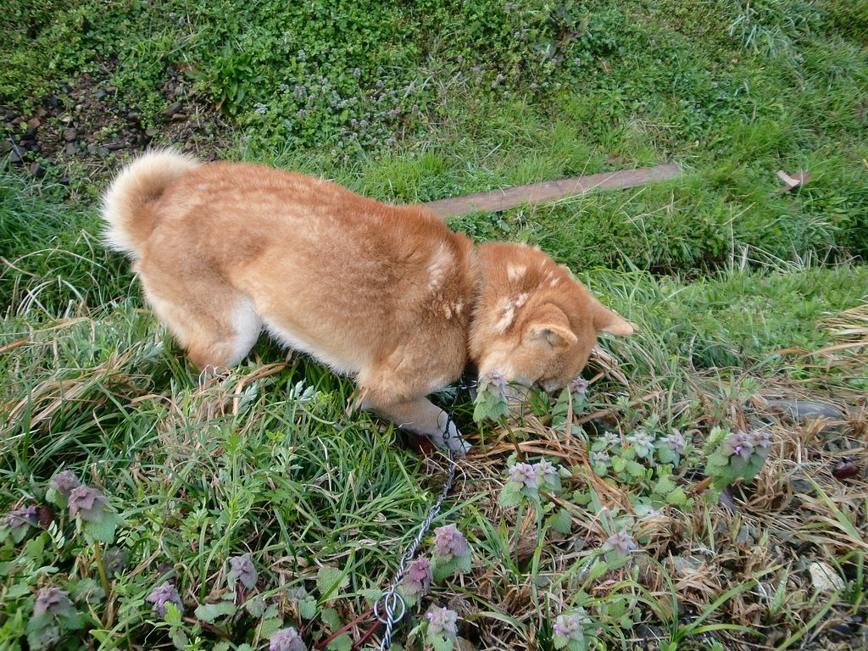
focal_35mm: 28
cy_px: 326
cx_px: 434
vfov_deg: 49.7
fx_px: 702
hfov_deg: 63.4
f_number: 2.6
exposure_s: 1/100
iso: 64
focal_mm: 4.65
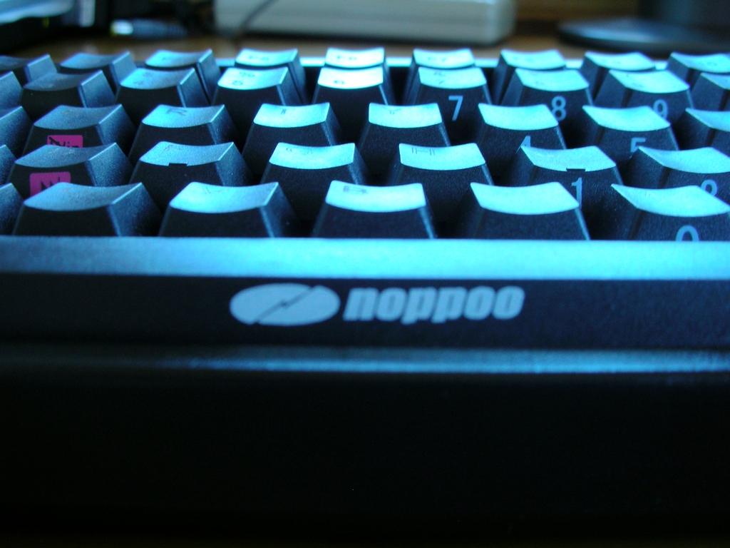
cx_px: 365
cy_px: 274
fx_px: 738
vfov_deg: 40.7
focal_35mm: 35
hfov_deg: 52.6
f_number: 3
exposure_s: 1/7.3
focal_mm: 5.8
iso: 50
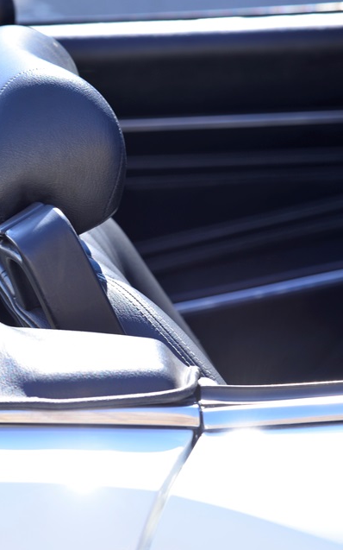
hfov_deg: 7.1
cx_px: 80
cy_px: 275
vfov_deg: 11.4
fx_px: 2753
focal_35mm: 184
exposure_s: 1/100
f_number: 7.1
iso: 160
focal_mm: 120
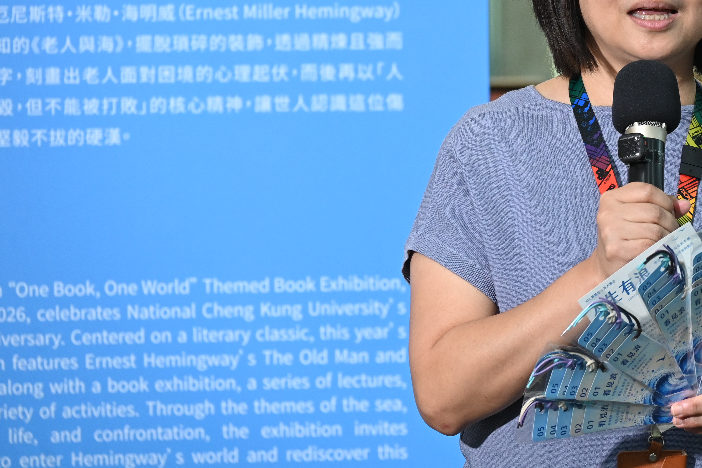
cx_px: 577
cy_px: 59
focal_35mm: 316
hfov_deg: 6.5
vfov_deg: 4.3
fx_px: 6161
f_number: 5.3
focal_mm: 120
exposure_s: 1/125
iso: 900
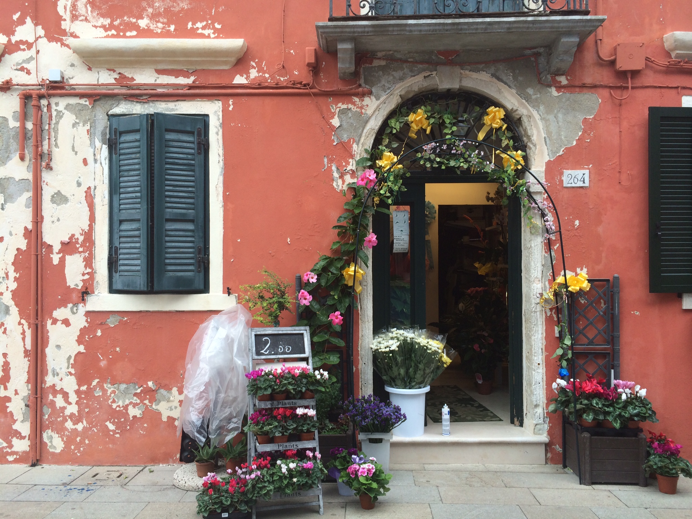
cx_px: 346
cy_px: 260
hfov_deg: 60.0
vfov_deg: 46.8
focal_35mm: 30
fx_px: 600
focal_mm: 4.12
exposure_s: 1/229
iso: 32
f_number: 2.2
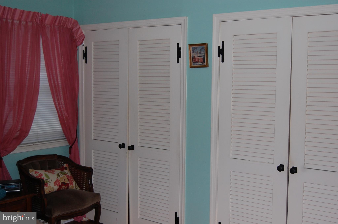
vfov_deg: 29.8
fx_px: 422
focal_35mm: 45
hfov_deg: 43.7
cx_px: 169
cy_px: 112
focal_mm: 30
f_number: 4.2
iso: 400
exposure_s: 1/60
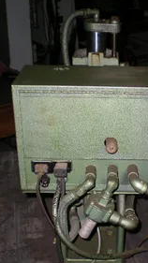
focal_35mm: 59
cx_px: 111
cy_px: 160
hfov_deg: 20.2
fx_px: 412
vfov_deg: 35.3
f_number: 3.1
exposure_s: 1/60
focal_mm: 6.3
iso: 64
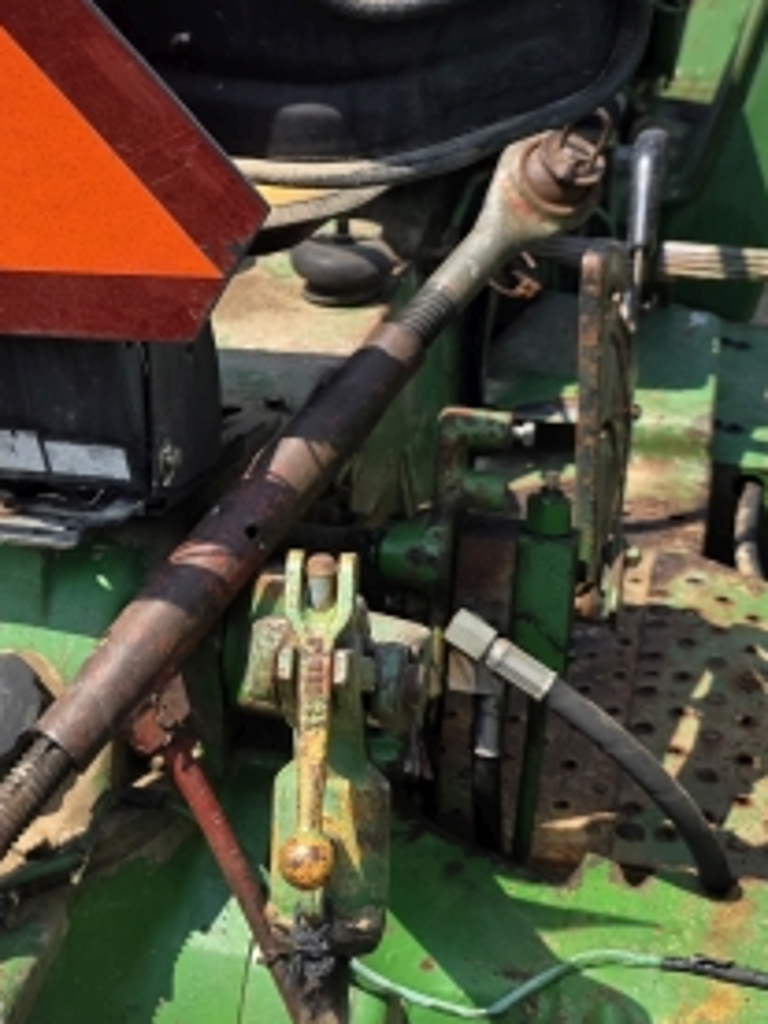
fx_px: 1893
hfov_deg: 22.3
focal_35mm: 64
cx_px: 56
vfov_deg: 30.1
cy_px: 356
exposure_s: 1/4145
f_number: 1.7
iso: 80
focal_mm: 6.3
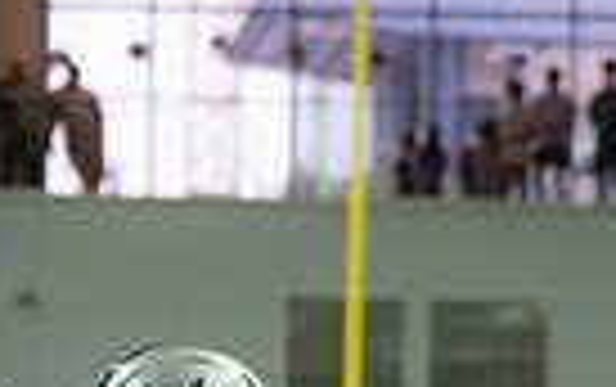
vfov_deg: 1.8
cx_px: 1106
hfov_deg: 2.9
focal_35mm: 715
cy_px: 848
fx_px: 12018
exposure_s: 1/1000
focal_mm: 166
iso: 12800
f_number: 5.6
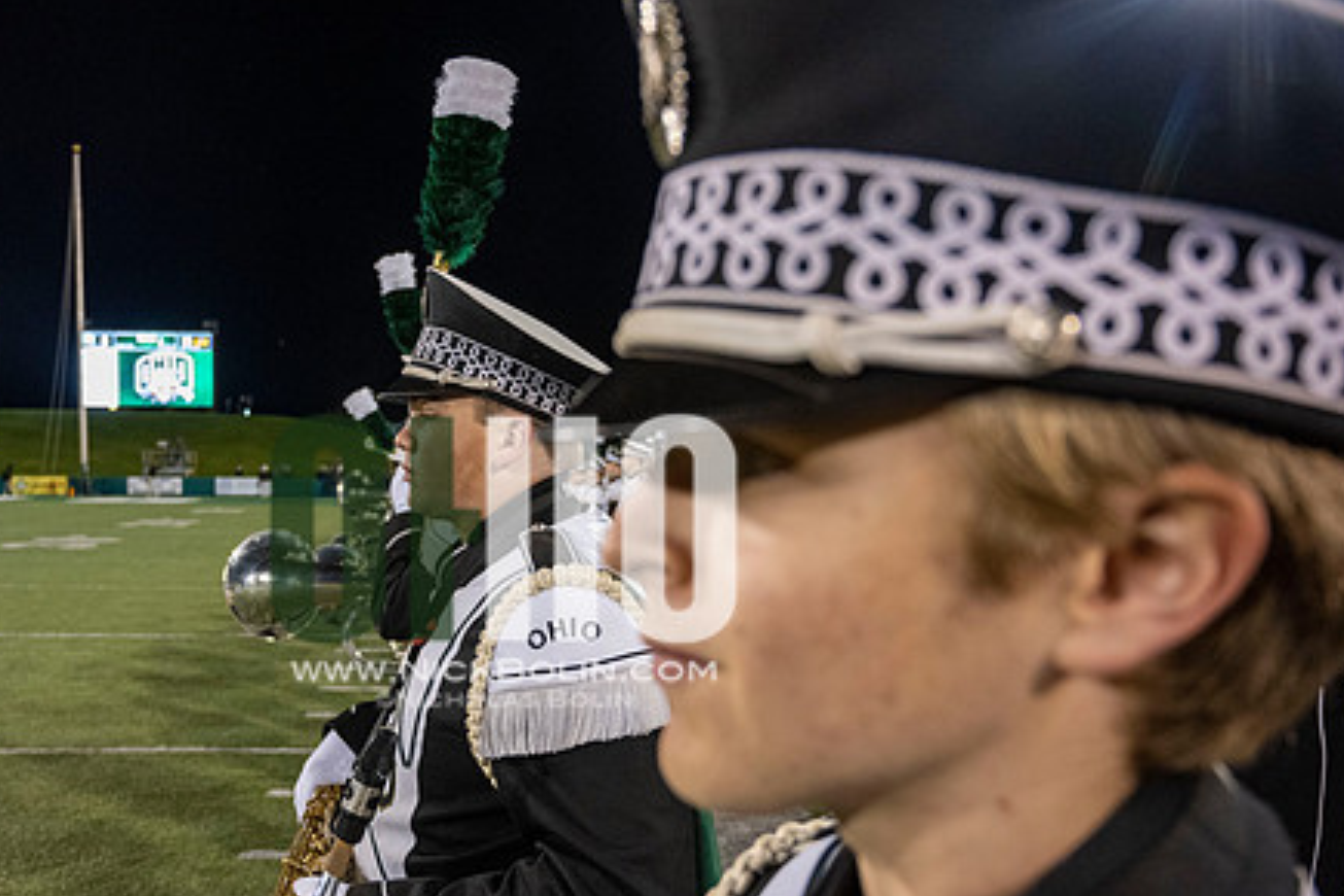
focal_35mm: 32
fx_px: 1195
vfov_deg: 40.8
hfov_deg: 58.0
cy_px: 561
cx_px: 504
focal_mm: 24
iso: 2000
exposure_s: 1/500
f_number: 4
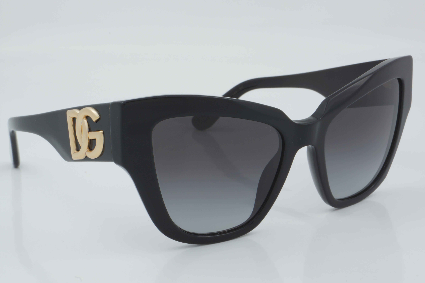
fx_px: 885
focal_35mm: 75
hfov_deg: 27.0
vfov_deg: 18.2
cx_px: 212
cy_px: 142
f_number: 32
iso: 100
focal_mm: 50
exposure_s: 1/4
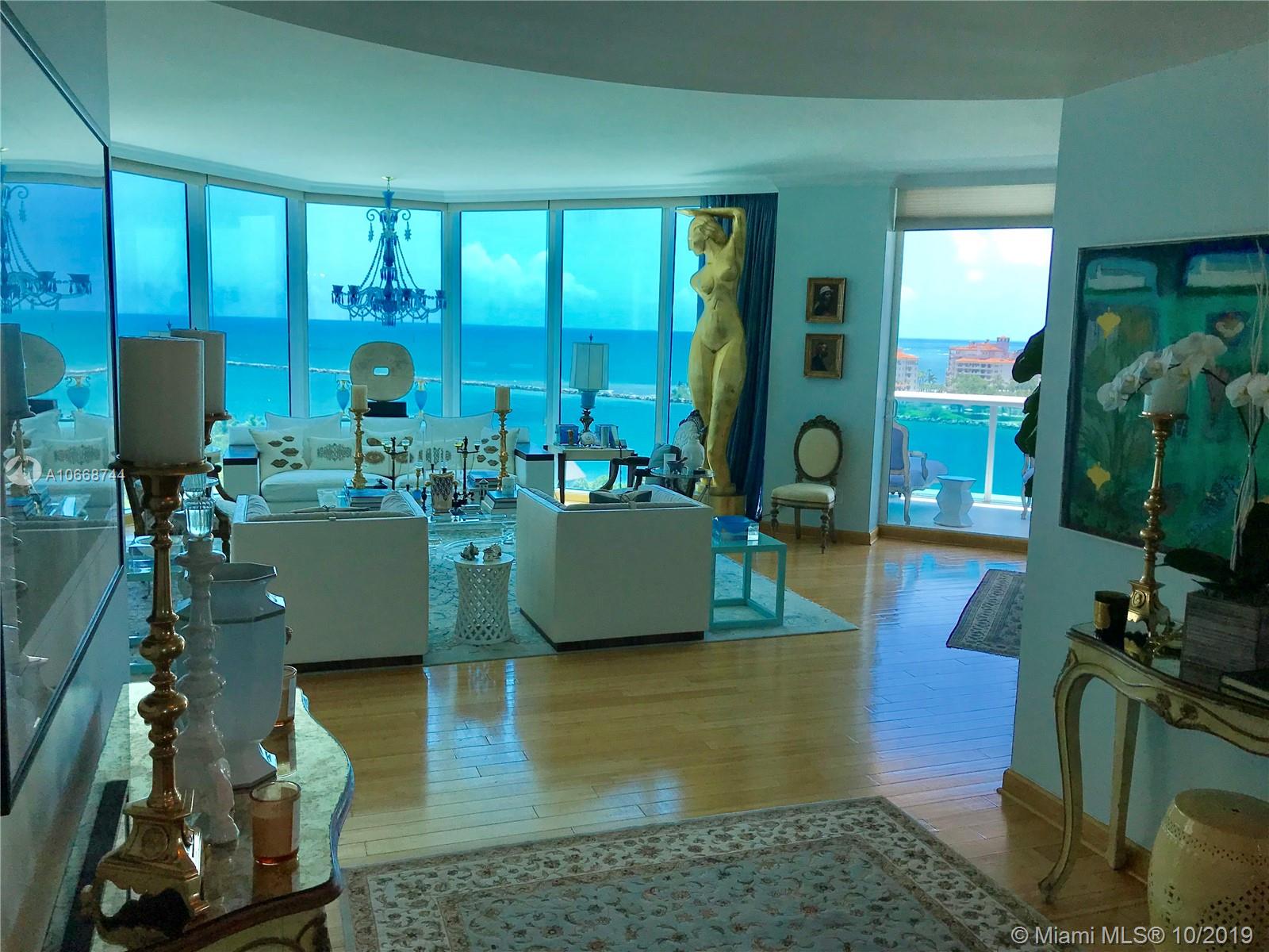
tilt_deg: -6.6
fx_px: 1026
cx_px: 634
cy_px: 476
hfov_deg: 63.4
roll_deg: -1.6
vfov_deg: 49.7
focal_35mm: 28
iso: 20
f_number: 1.8
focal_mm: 3.99
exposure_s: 1/704
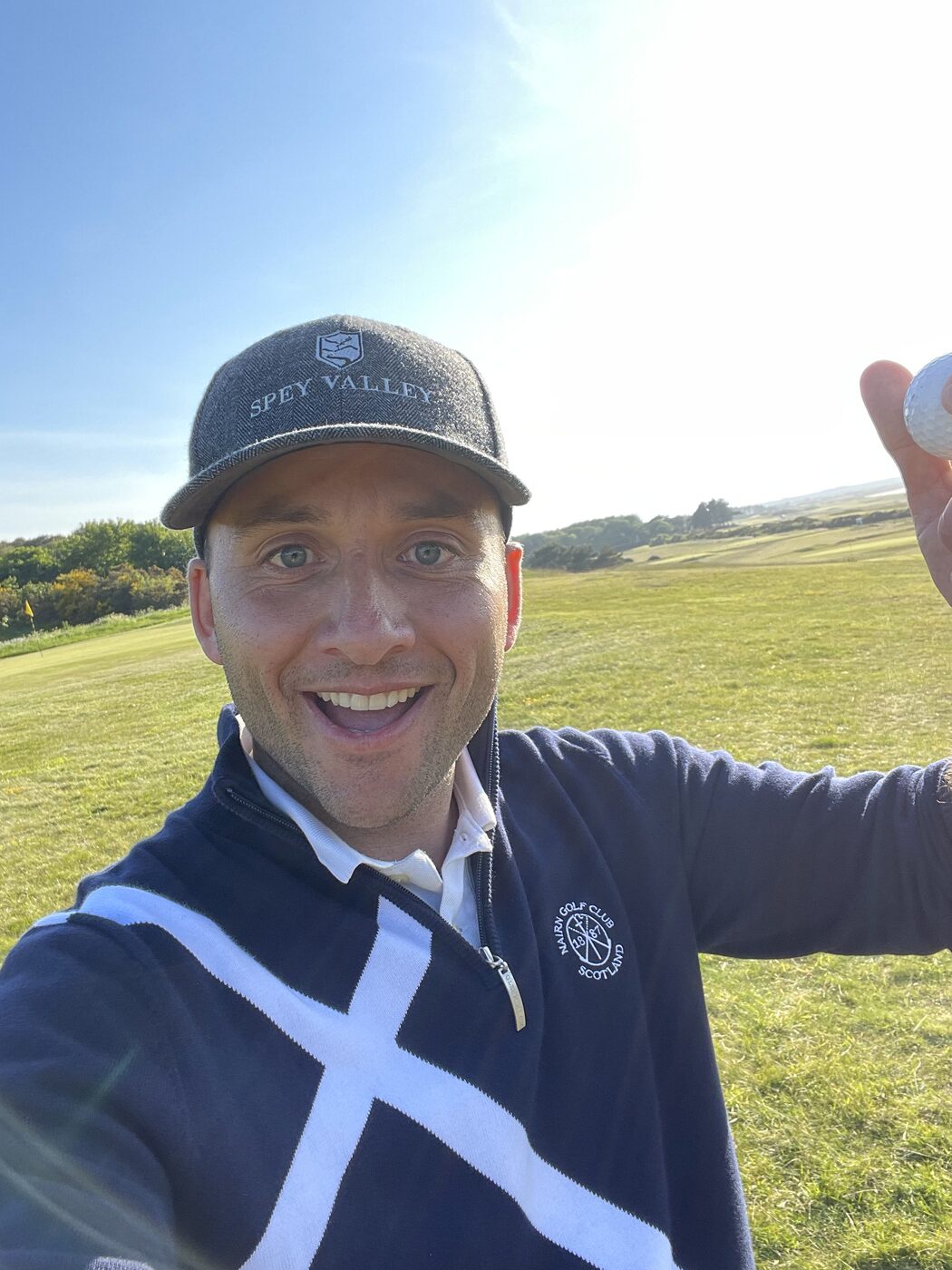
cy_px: 635
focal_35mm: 30
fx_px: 1100
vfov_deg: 60.0
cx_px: 476
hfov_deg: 46.8
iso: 25
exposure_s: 1/241
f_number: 2.2
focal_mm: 2.71
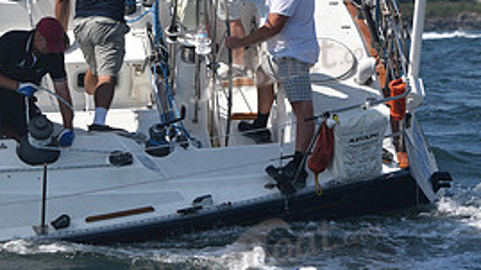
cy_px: 6
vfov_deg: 5.8
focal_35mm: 208
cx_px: 39
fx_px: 2652
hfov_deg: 10.3
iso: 250
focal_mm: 92
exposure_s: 1/1000
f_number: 5.6
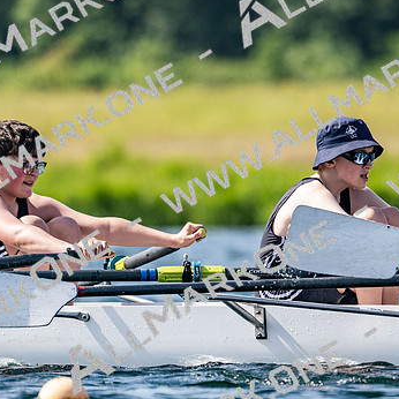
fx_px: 11150
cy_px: 217
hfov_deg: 2.0
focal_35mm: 855
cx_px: 302
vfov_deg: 2.1
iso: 250
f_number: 4.5
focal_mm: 400
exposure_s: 1/2500
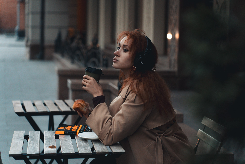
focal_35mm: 81
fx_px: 554
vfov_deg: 16.8
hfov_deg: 25.0
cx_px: 130
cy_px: 83
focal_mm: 75
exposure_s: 1/200
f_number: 2.8
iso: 1600
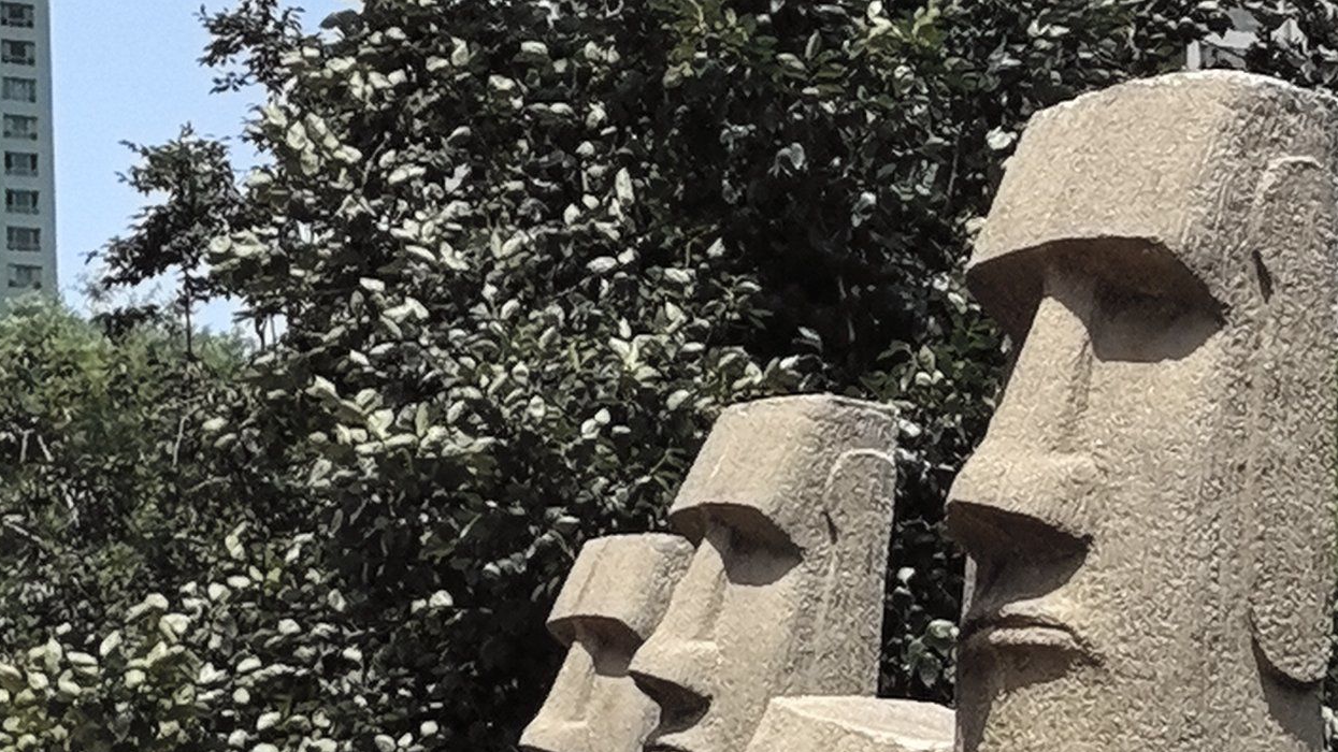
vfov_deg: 7.9
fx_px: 5428
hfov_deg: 14.0
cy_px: 469
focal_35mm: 153
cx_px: 354
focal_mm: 5.75
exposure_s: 1/5000
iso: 50
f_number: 1.4
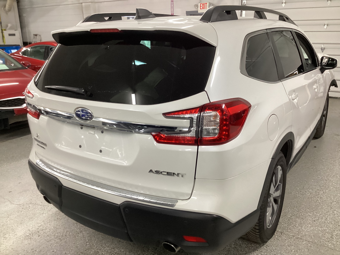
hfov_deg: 58.4
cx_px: 170
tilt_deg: -19.1
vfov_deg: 45.4
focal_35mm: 31
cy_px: 128
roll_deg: +0.6
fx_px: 304
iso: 200
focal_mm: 3.3
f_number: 2.4
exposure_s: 1/50
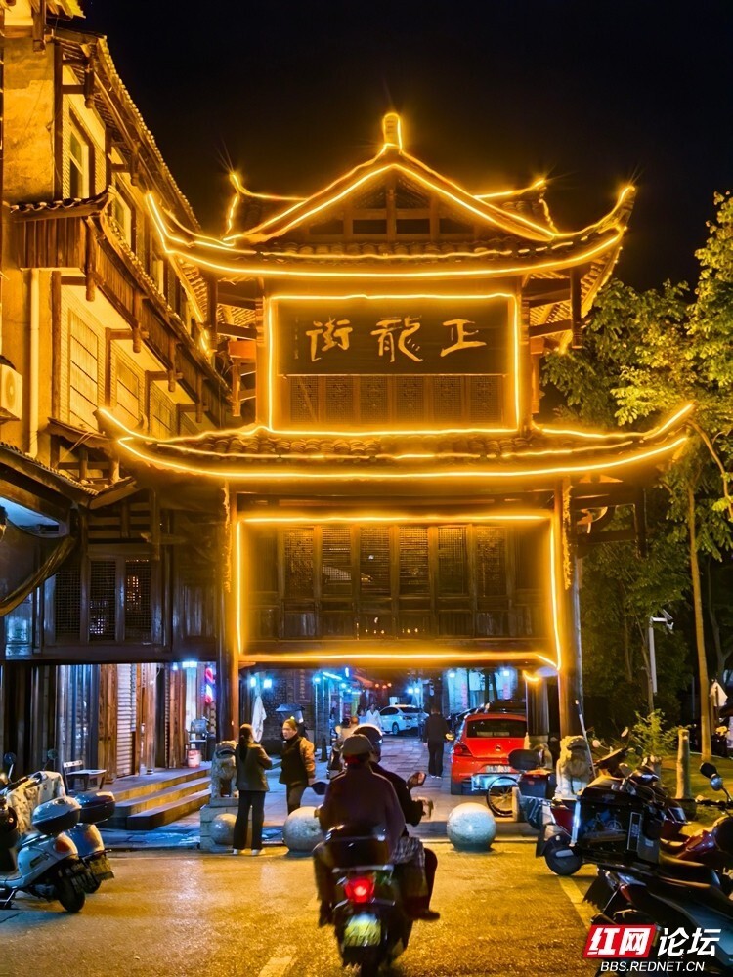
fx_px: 1638
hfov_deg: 25.2
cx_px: 366
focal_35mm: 58
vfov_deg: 33.2
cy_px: 488
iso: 100
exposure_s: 3
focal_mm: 6.98
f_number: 2
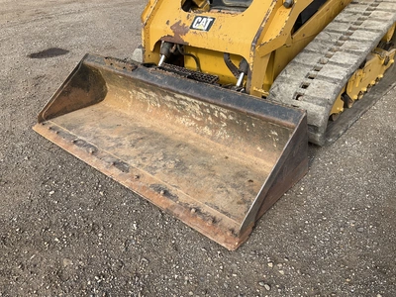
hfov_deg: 61.7
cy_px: 148
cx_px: 198
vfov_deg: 48.2
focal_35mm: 29
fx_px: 332
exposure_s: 1/599
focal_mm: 3
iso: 25
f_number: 1.8
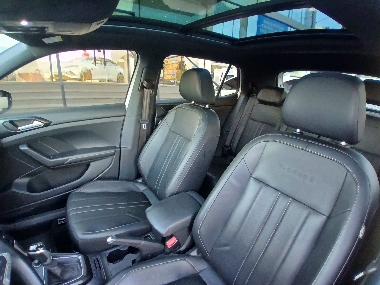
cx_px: 190
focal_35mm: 17
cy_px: 142
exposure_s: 1/30
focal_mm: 1.4
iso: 250
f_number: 2.2
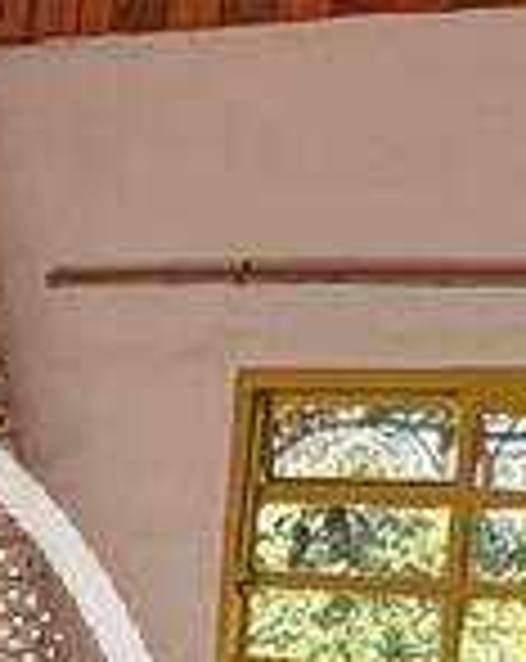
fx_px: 2616
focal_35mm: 134
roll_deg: -3.2
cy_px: 946
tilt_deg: -8.2
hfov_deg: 10.9
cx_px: -351
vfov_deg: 13.7
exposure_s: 1/208
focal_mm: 2.22
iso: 64
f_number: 2.2
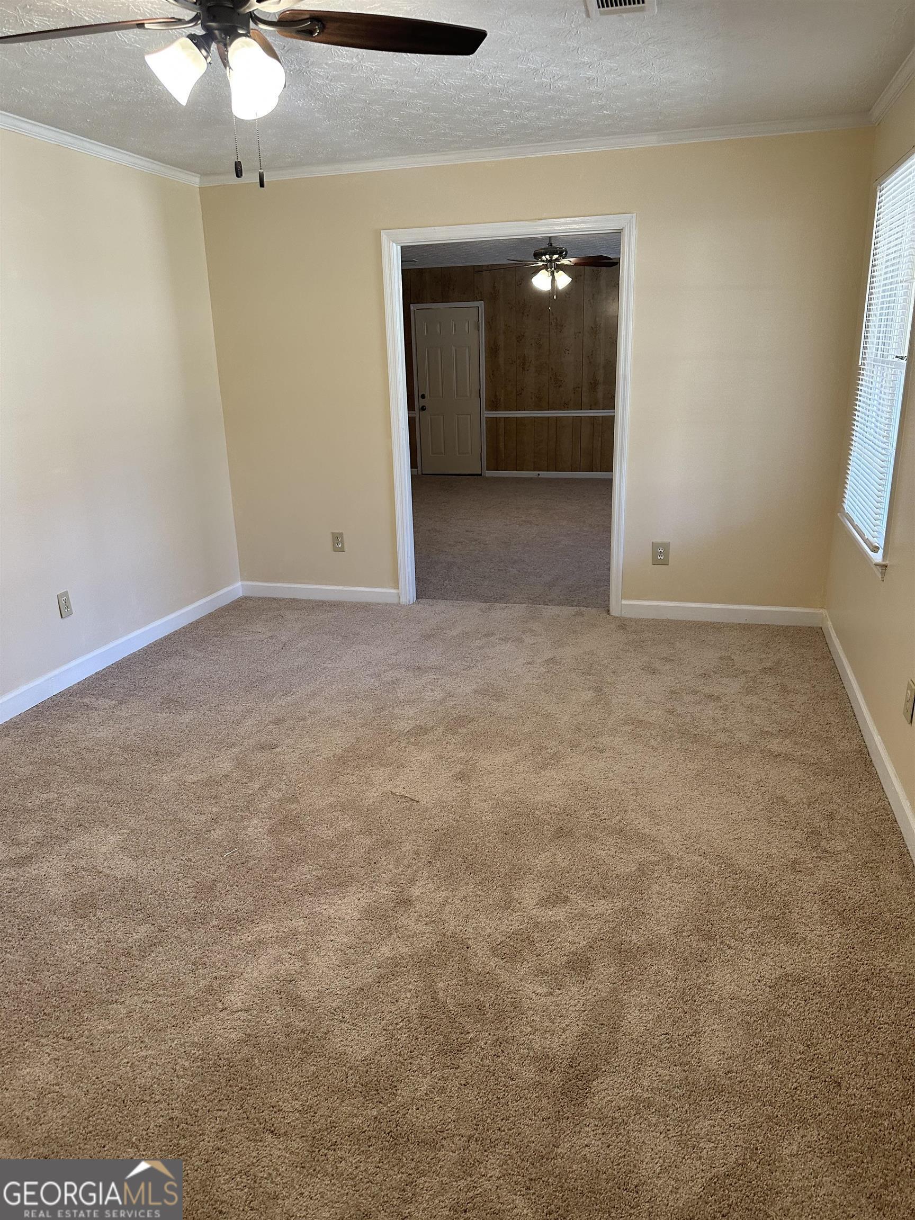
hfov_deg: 56.8
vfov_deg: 71.6
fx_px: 846
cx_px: 458
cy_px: 610
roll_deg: +1.8
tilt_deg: -16.7
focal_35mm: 24
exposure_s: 1/120
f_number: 1.78
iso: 200
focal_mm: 6.86
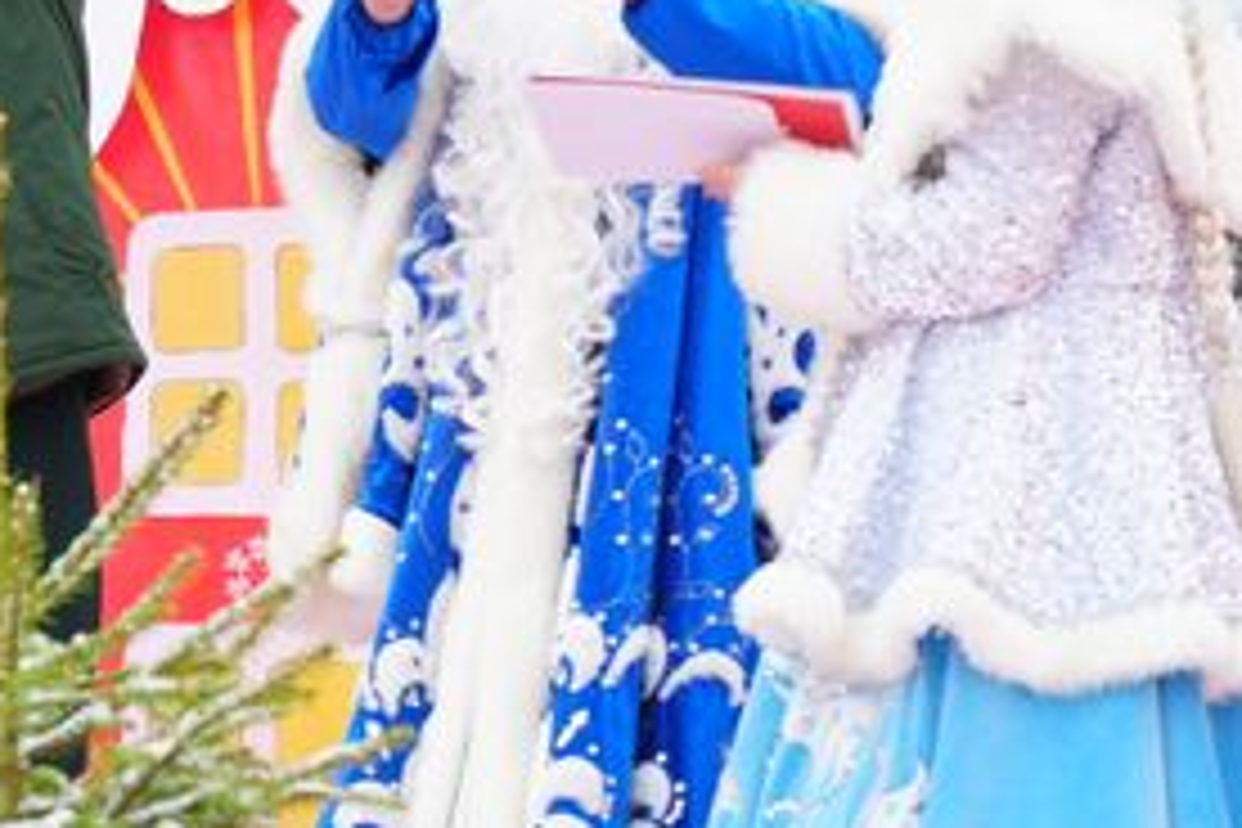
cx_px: -173
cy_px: 315
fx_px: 5761
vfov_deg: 8.2
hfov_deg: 12.1
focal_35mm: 167
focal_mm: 66
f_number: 9
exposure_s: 1/80
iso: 640
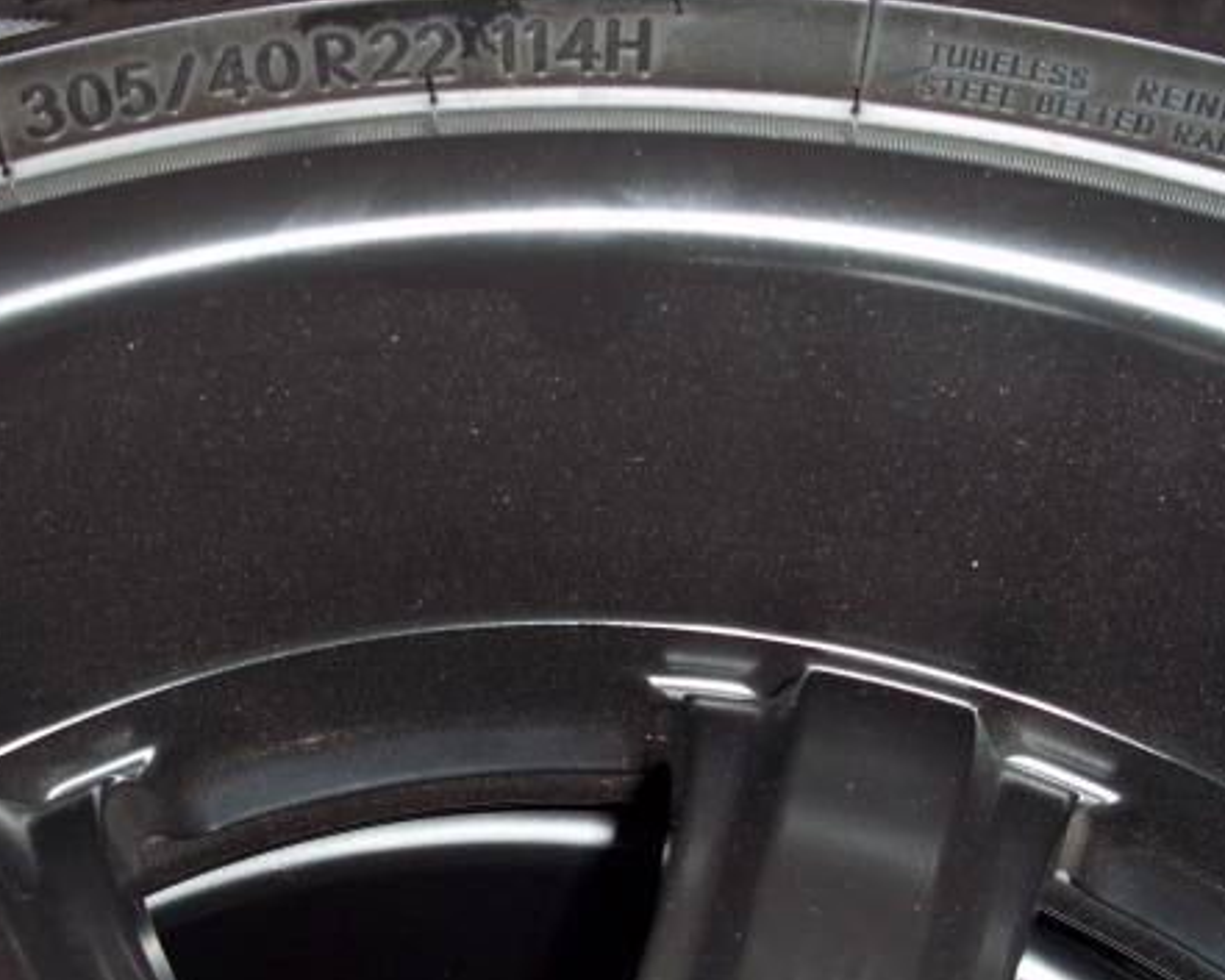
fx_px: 1849
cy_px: 600
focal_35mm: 51
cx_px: 489
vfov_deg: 29.6
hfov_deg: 36.5
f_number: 3.1
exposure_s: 1/30
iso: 160
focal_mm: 6.5
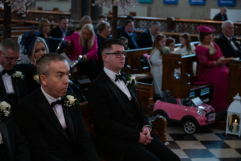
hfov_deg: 28.8
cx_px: 120
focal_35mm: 70
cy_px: 80
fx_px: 469
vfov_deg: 19.5
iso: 1250
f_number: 3.5
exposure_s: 1/160
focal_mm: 70
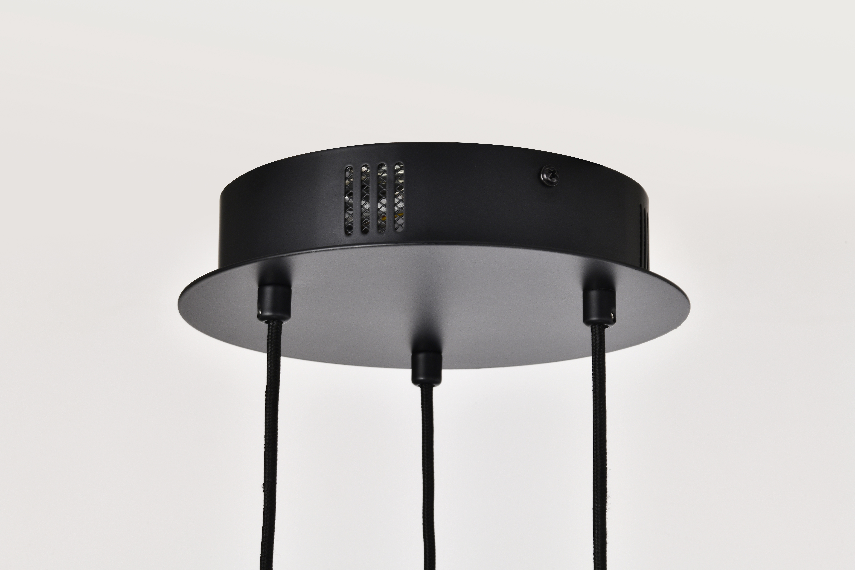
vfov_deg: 13.7
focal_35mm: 100
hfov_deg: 20.4
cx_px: 428
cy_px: 285
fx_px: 2375
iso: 200
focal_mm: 100
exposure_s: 1/30
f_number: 20
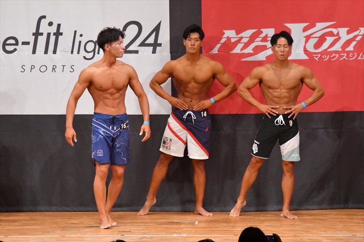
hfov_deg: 7.6
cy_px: 121
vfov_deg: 5.1
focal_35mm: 270
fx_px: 2729
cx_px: 182
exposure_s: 1/400
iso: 10000
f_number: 5.6
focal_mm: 180
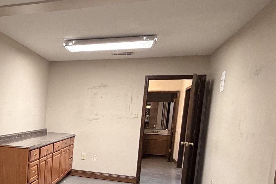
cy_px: 143
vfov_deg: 31.9
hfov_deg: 39.5
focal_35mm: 41
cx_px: -22
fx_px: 314
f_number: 2.2
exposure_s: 1/60
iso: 320
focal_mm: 2.22
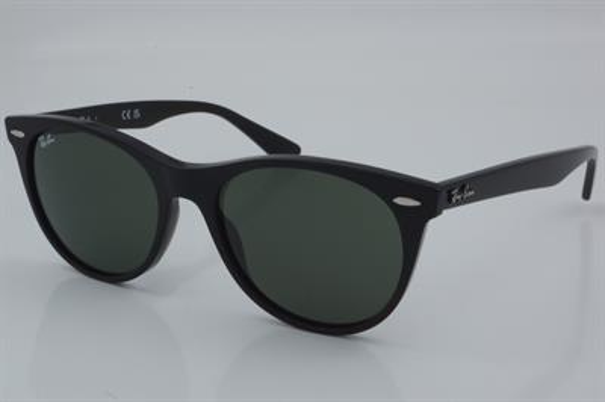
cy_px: 201
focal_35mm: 75
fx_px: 1259
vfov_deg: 18.2
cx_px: 302
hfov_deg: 27.0
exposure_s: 1/4
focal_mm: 50
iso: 100
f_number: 32
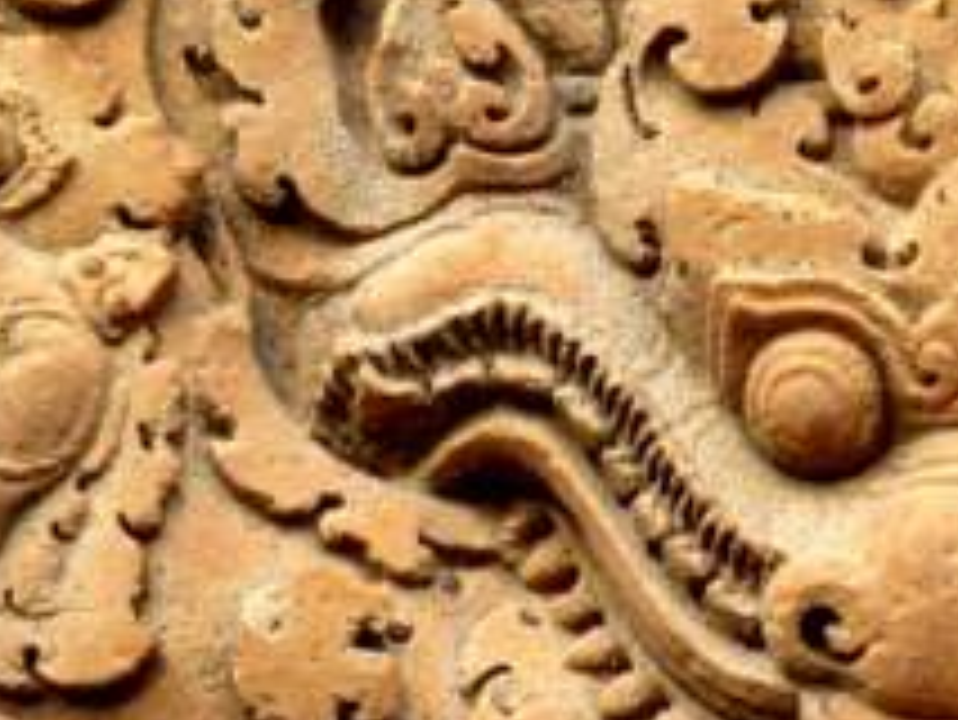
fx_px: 12350
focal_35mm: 446
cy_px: 279
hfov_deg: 4.4
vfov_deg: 3.3
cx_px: 1030
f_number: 4.4
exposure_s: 1/50
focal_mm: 19.5
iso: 100
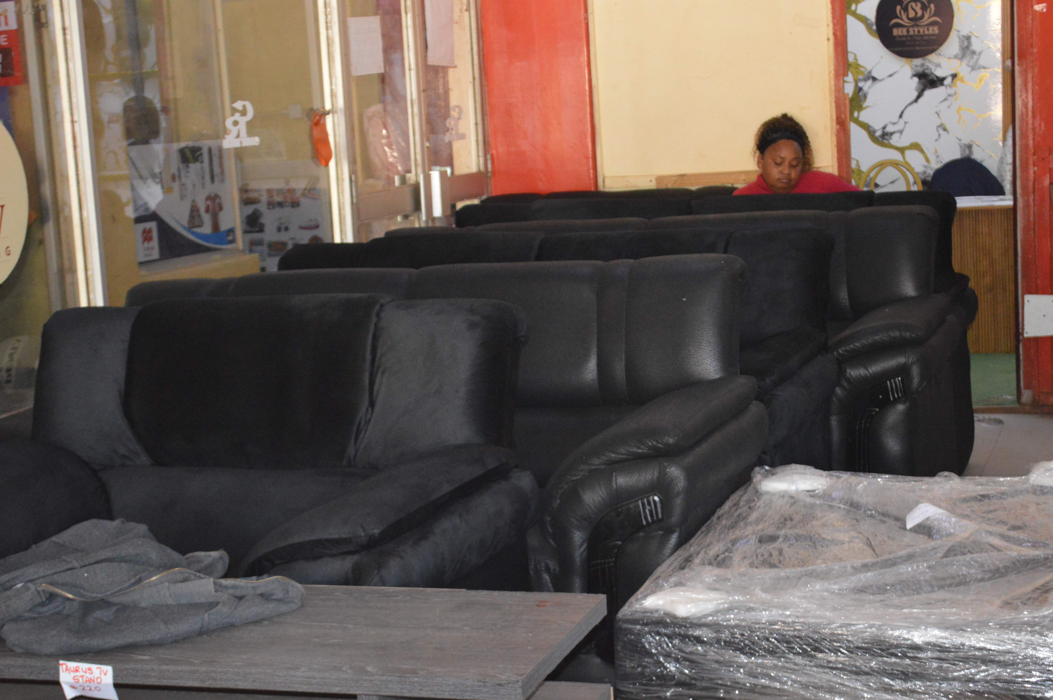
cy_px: 350
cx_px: 526
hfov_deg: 31.9
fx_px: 1841
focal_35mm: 63
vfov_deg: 21.5
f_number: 5.3
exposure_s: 1/60
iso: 3200
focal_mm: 42
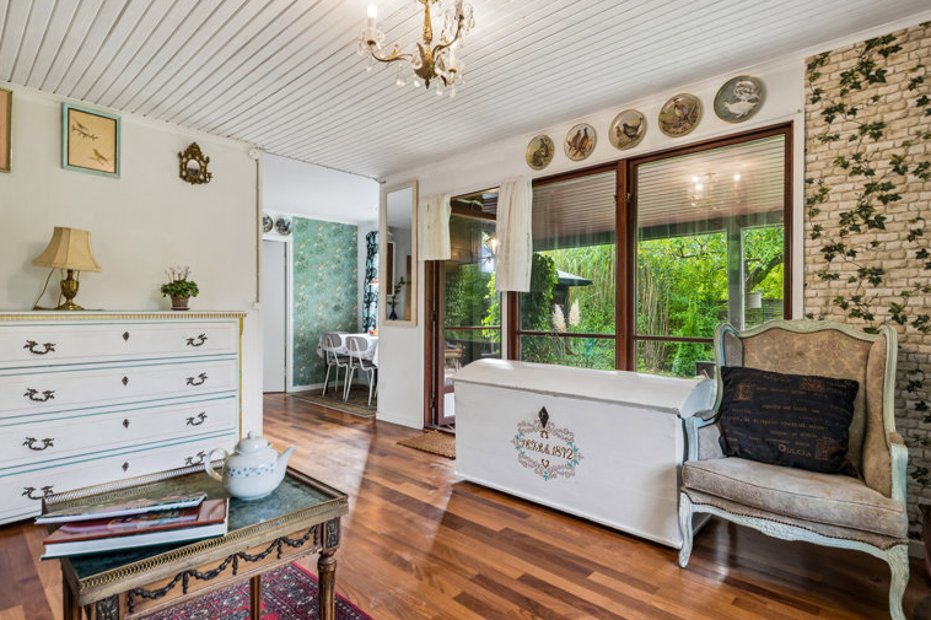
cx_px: 466
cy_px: 304
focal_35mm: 19
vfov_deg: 64.5
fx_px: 491
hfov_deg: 86.9
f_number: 10
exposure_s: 1/2.5
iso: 250
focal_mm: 18
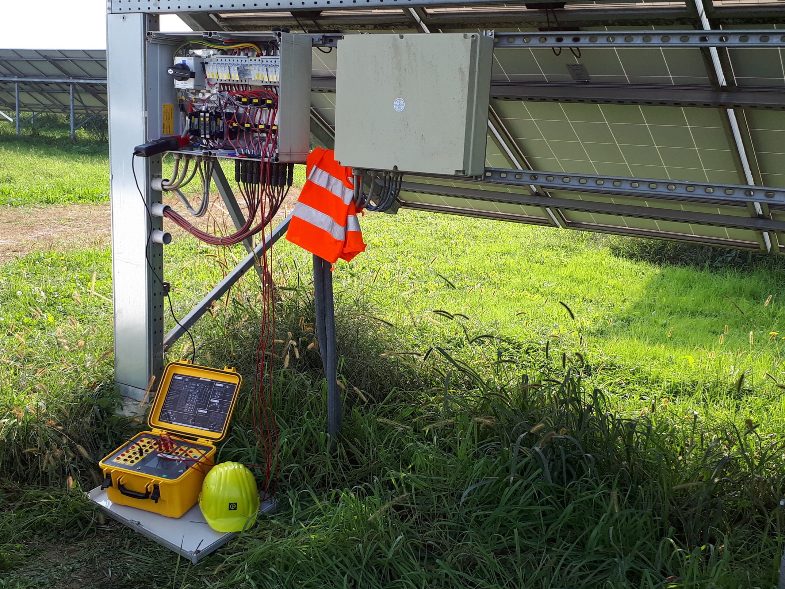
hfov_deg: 65.3
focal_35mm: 27
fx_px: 612
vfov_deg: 51.4
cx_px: 392
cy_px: 294
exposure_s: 1/473
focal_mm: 3.6
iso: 40
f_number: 1.9
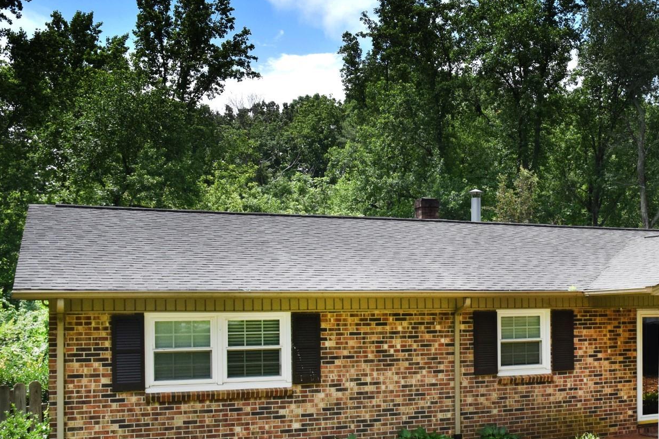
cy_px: 284
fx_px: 824
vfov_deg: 29.7
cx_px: 547
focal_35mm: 45
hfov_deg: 41.3
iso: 400
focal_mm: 18
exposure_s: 1/500
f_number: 8
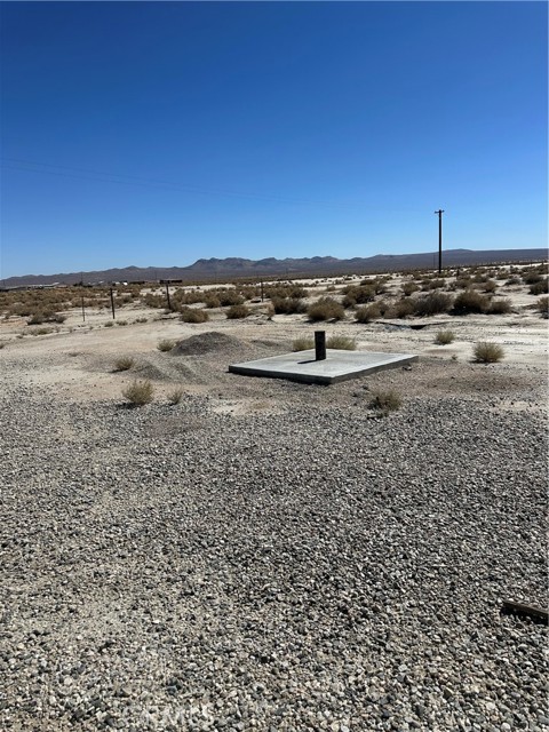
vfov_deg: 71.6
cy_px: 366
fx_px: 508
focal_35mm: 24
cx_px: 274
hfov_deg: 56.8
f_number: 1.78
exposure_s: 1/9709
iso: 80
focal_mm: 6.86
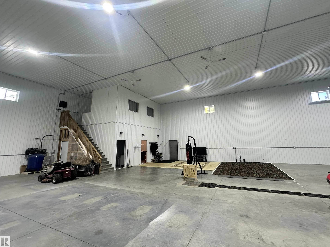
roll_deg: +1.2
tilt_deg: +10.3
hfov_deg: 98.0
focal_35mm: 15
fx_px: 143
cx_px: 176
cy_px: 119
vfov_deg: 81.7
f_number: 2.2
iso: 160
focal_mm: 2.22
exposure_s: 1/120
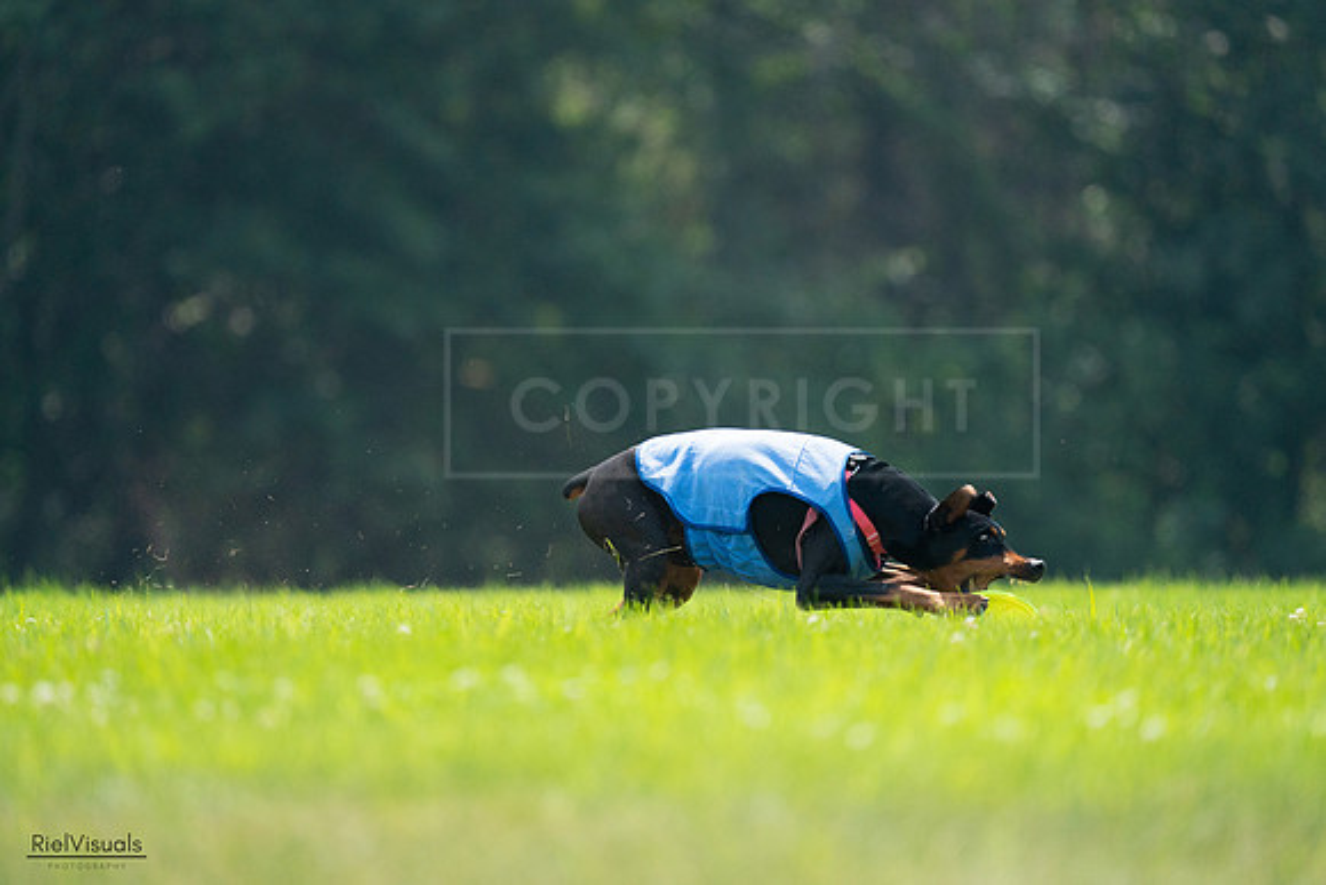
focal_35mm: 600
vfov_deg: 2.3
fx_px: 22104
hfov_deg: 3.4
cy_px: 442
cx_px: 663
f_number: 6.3
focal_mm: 600
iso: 2500
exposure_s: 1/4000
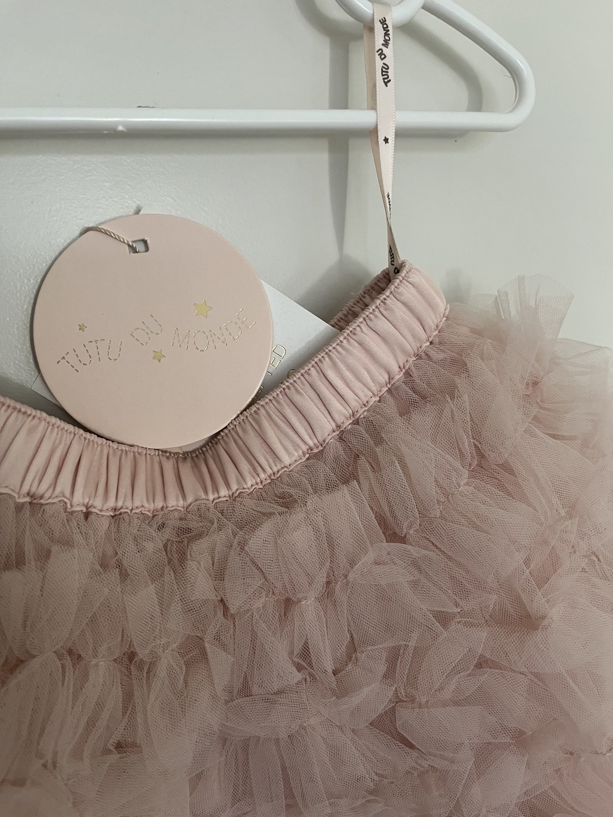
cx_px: 306
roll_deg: +5.2
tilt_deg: -13.1
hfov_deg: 53.1
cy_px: 408
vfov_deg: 67.3
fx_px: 614
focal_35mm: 26
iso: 200
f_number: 1.6
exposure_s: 1/60
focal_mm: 5.1
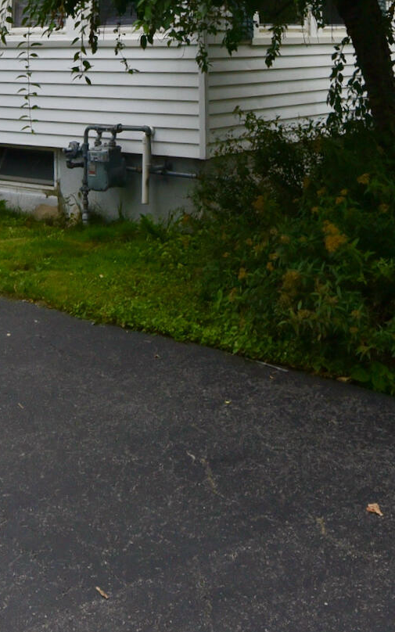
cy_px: -106
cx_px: 167
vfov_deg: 32.3
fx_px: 913
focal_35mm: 53
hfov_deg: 24.4
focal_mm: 14
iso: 800
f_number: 11
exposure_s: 1/500
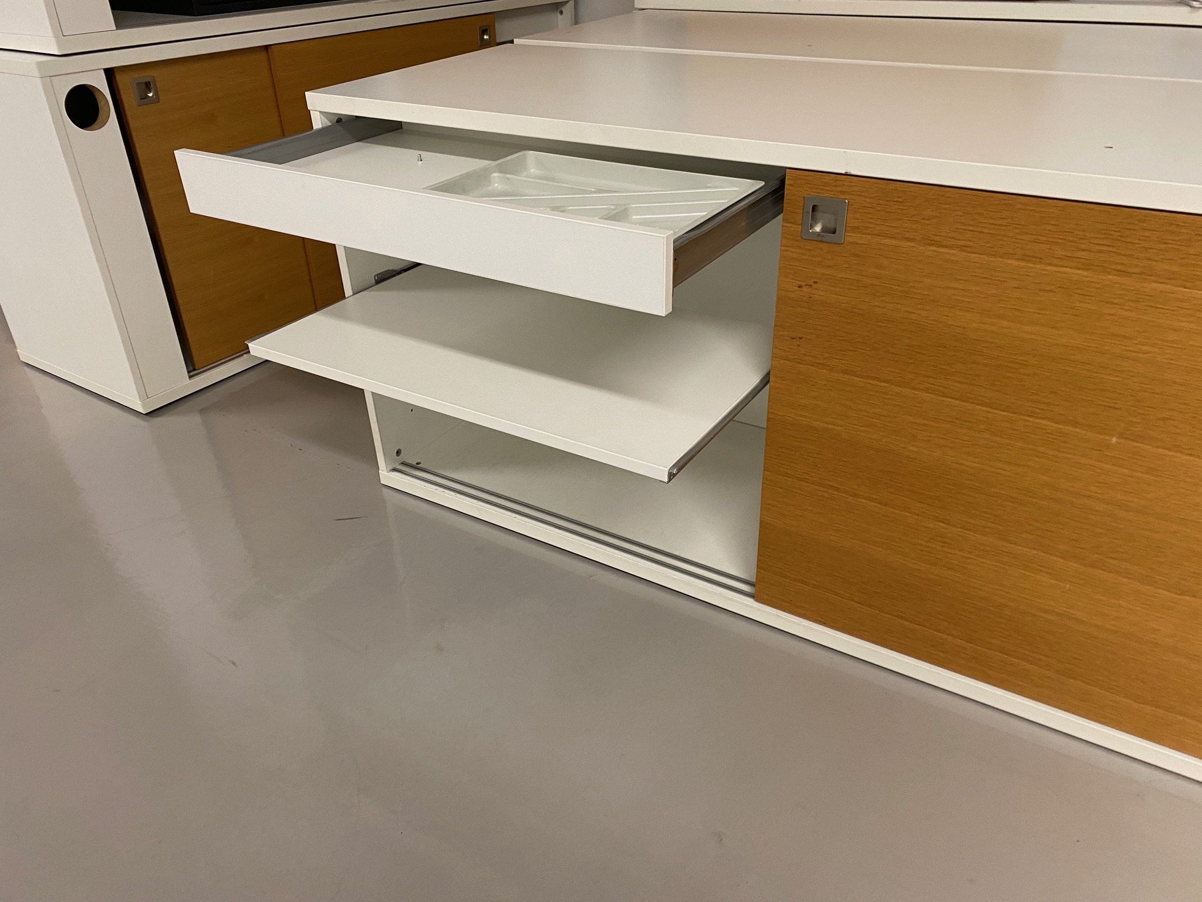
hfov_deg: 67.3
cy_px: 451
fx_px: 903
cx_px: 601
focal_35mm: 26
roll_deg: +1.3
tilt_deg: -27.3
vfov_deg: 53.1
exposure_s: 1/50
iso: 125
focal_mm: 4.25
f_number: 1.8
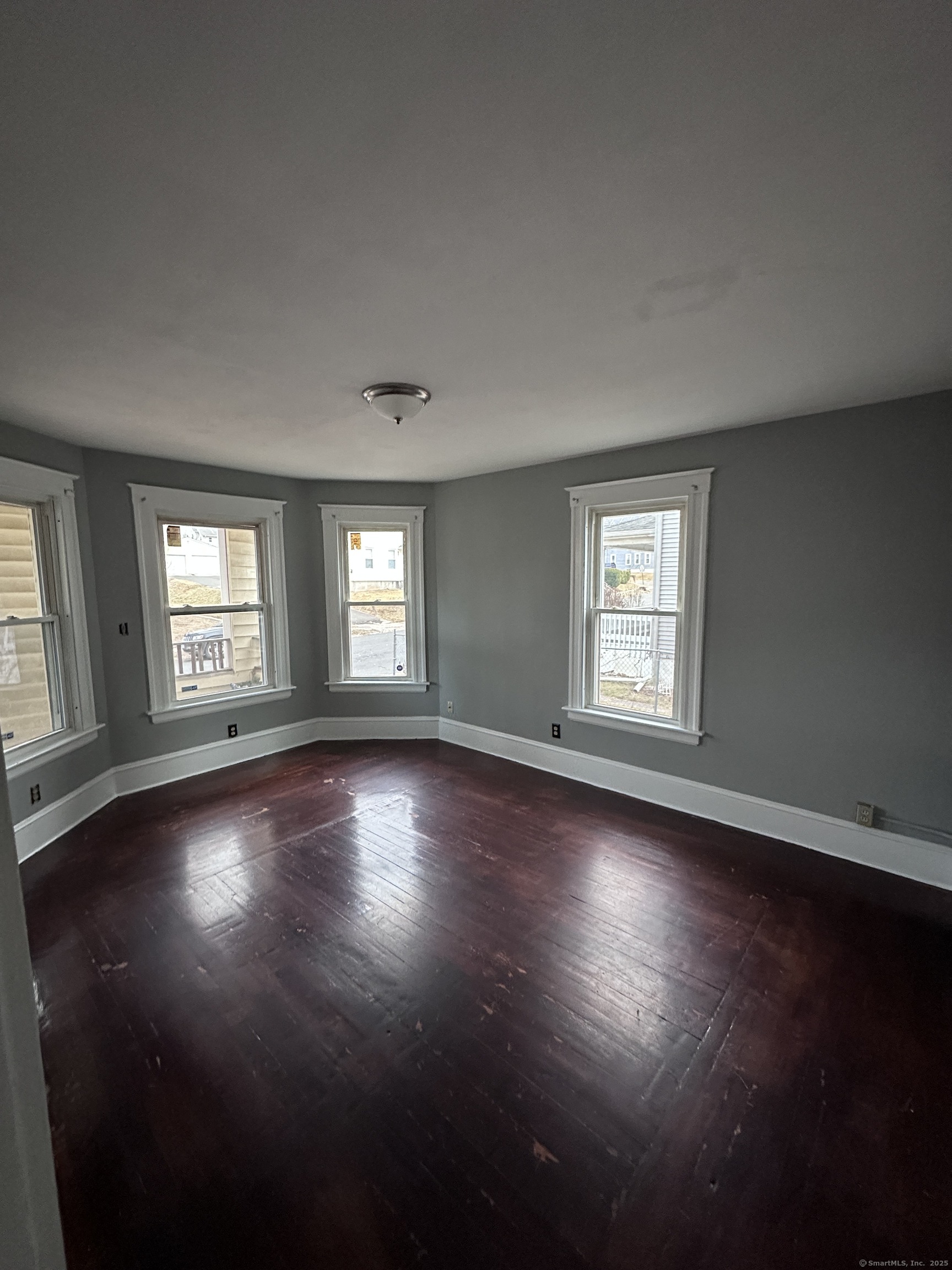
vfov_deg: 102.1
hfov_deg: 85.7
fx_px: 513
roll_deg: -1.0
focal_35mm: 14
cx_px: 476
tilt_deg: -6.3
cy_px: 635
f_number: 2.2
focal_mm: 2.22
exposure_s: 1/60
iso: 500
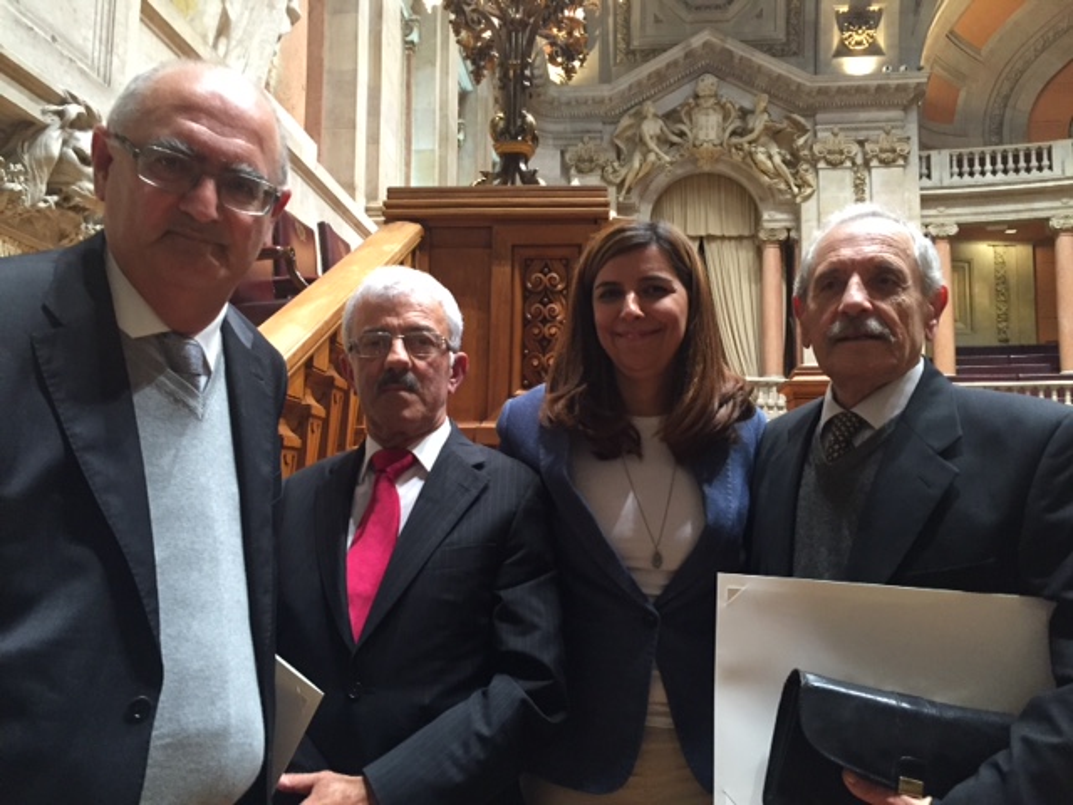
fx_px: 899
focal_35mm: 29
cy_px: 402
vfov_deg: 48.2
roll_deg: -2.9
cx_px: 536
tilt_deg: +5.4
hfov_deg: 61.7
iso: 320
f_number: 2.2
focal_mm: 4.15
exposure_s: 1/33
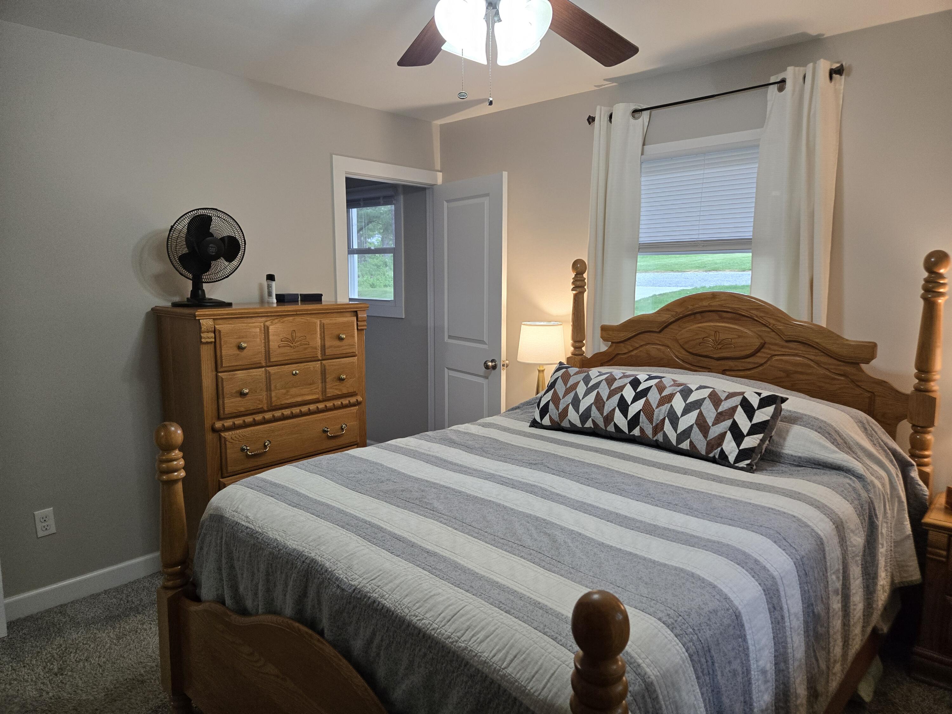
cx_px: 476
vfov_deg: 58.9
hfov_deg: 73.9
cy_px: 357
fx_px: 633
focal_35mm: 23
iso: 250
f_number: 1.8
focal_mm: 5.4
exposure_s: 1/120
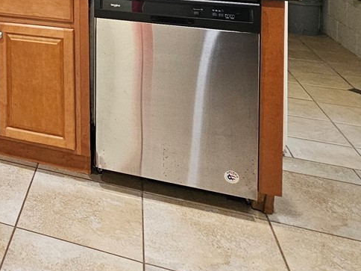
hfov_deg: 33.3
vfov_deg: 27.3
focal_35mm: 43
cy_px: -95
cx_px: -98
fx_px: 448
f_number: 2.2
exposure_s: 1/60
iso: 320
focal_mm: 2.2
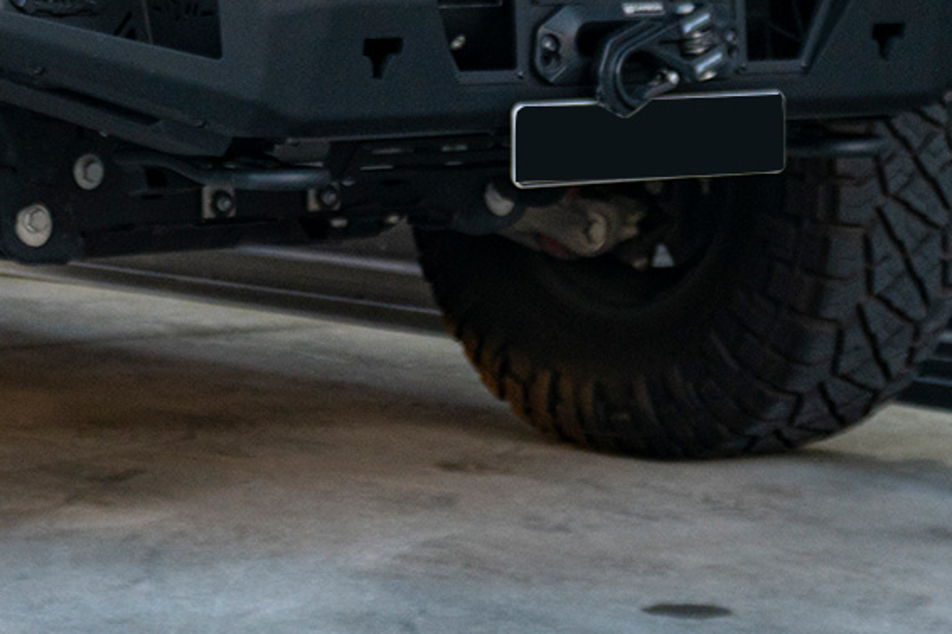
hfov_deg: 18.9
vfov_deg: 12.9
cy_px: -228
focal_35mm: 102
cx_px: -197
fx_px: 2696
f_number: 4
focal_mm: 32
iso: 500
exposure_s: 1/60
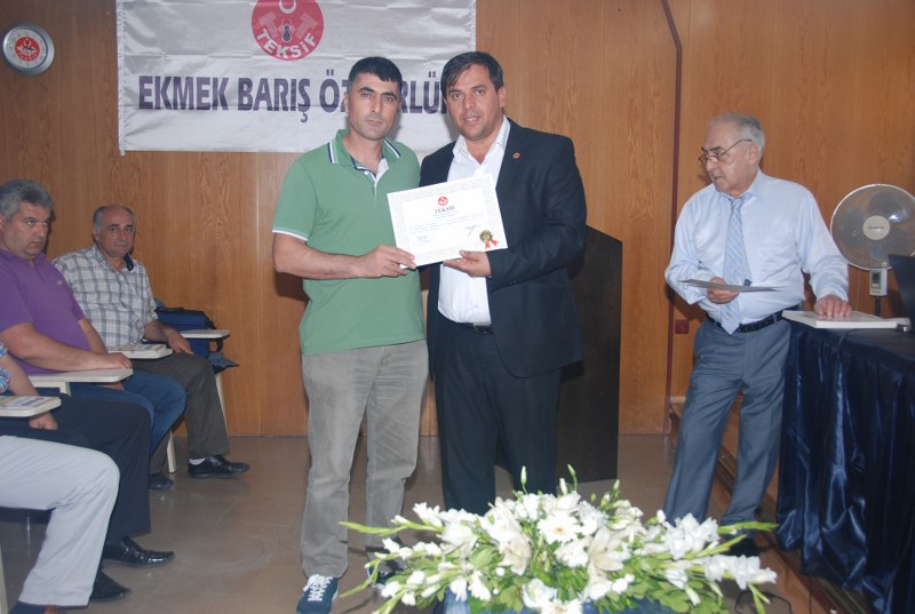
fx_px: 993
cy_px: 307
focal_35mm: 39
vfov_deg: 34.4
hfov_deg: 49.5
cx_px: 458
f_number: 4
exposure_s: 1/60
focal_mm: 26
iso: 200
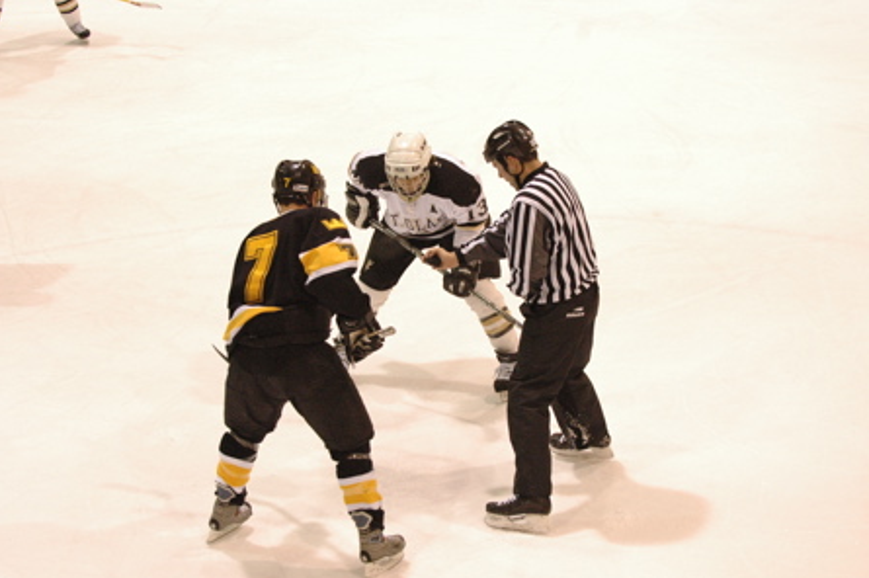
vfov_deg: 12.9
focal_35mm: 106
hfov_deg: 19.3
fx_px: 2557
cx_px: 434
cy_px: 290
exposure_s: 1/125
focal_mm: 70
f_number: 5
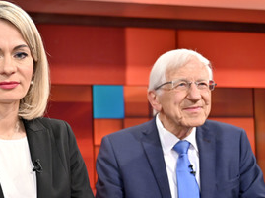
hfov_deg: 36.9
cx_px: 53
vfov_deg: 28.7
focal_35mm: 50
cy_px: 141
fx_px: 382
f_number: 2.8
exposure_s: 1/200
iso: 1600
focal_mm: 31
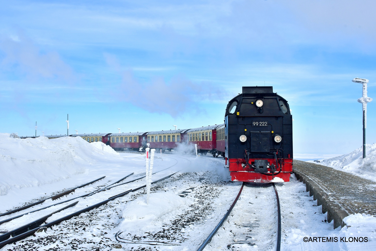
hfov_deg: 49.6
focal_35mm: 39
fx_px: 407
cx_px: 188
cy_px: 126
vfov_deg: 34.2
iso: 200
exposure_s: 1/250
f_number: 14
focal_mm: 26
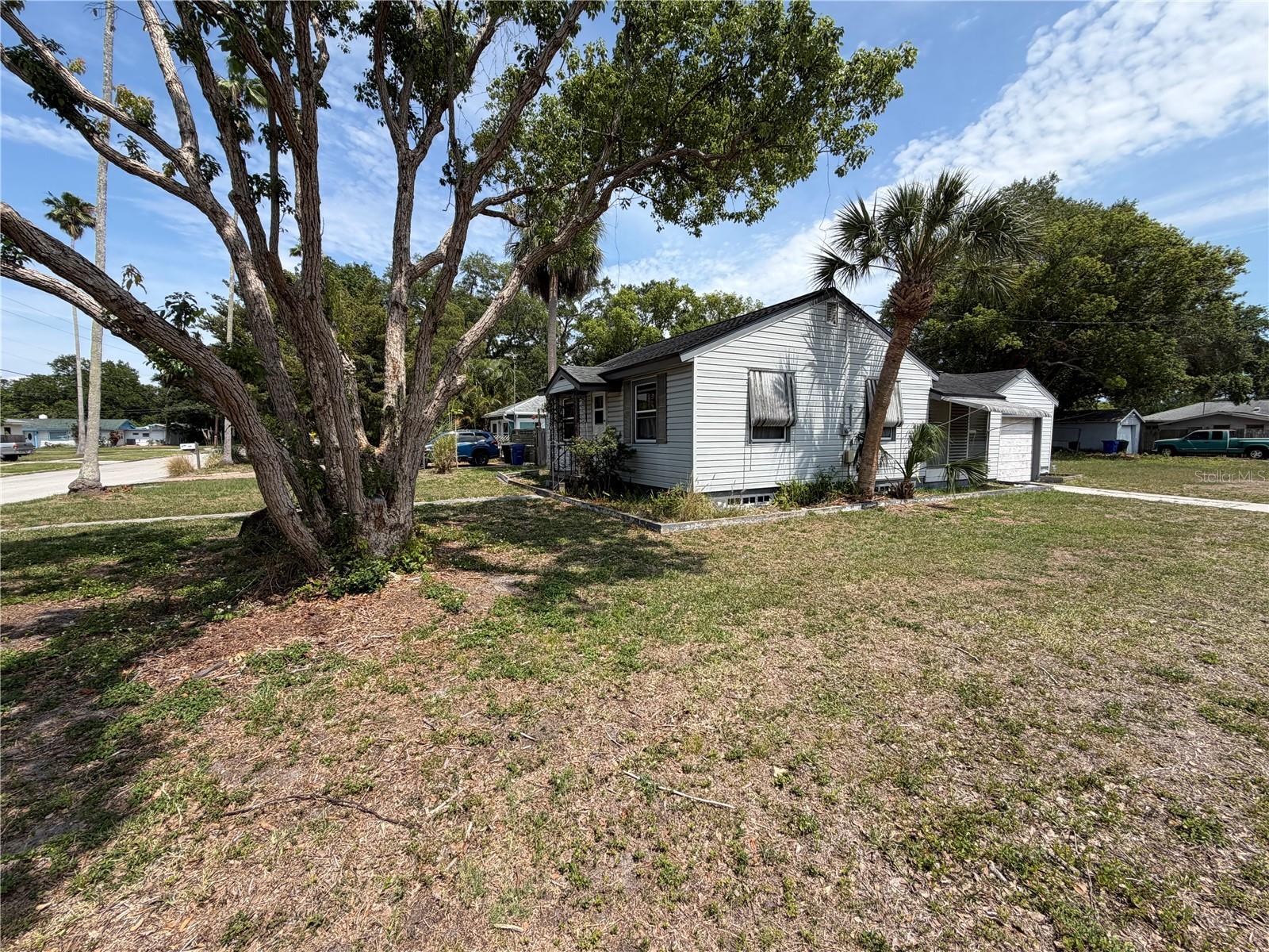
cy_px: 476
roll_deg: +1.3
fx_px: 513
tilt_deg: -4.5
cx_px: 634
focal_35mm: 14
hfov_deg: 102.1
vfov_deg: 85.7
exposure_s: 1/770
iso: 20
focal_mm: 2.22
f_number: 2.2
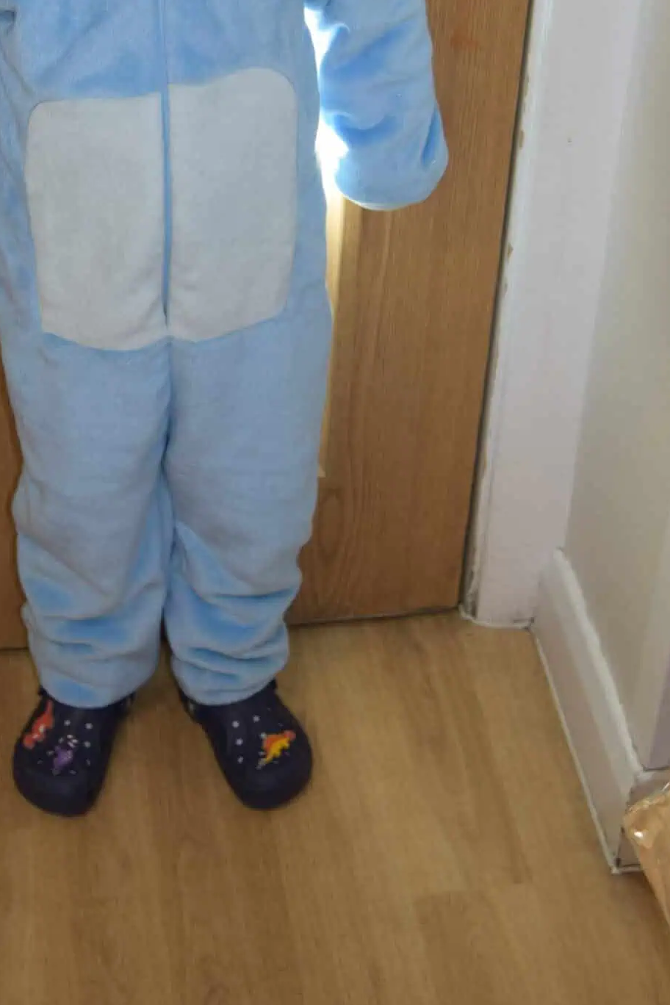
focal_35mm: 73
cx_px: 147
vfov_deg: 27.0
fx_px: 2038
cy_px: 165
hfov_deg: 18.5
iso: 400
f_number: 4
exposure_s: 1/100
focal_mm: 26
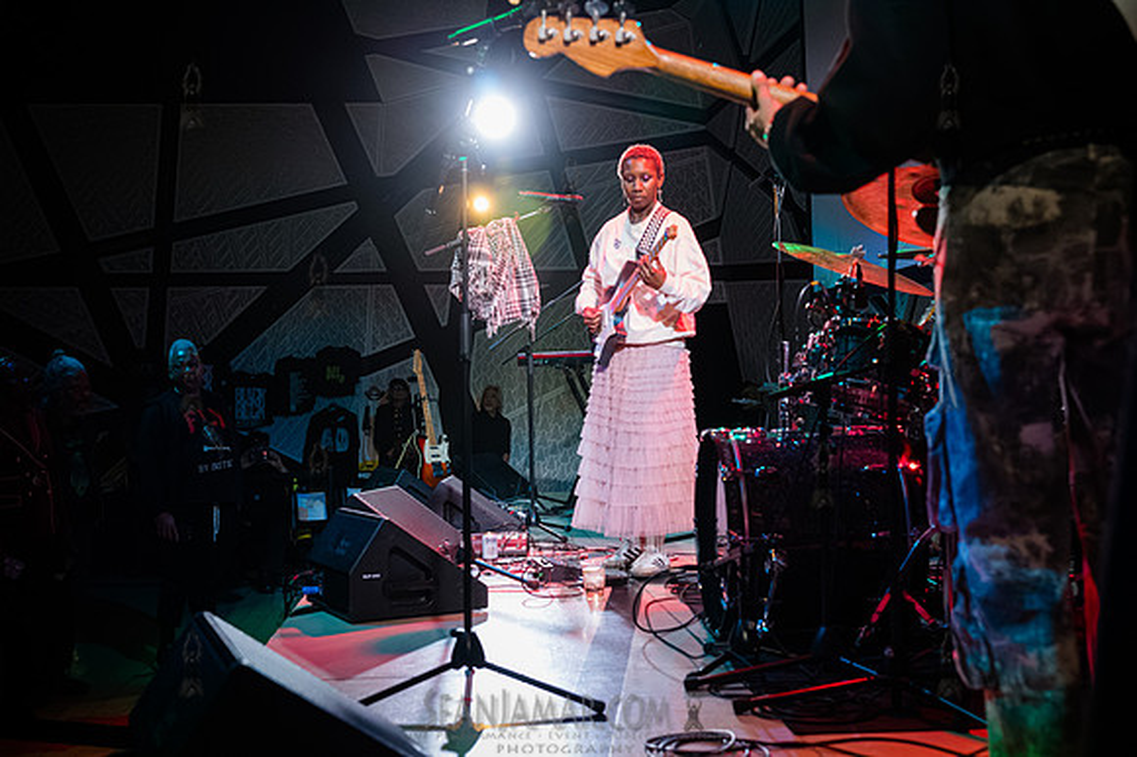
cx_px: 548
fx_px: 1174
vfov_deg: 35.7
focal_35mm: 37
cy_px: 379
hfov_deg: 51.7
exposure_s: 1/640
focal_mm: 35
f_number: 3.5
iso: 10000
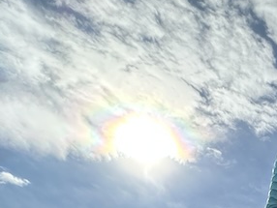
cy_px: 283
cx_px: 358
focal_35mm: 44
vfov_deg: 26.8
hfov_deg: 32.5
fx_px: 352
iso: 50
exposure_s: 1/5051
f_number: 2.2
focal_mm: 2.22
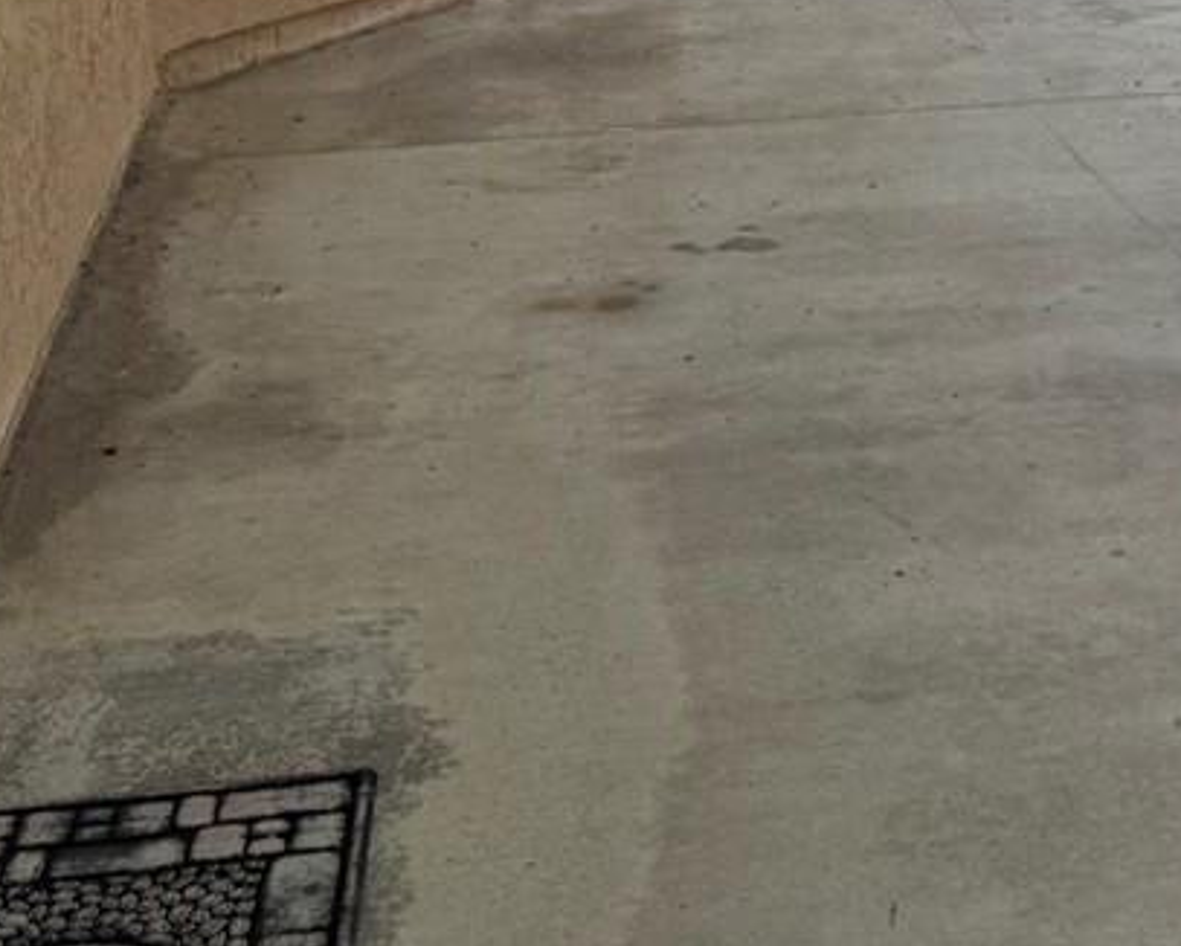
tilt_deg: -2.4
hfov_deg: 19.6
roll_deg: +0.0
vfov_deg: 14.9
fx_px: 3217
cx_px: 1399
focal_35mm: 92
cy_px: -670
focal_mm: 6.76
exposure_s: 1/632
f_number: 1.78
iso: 80
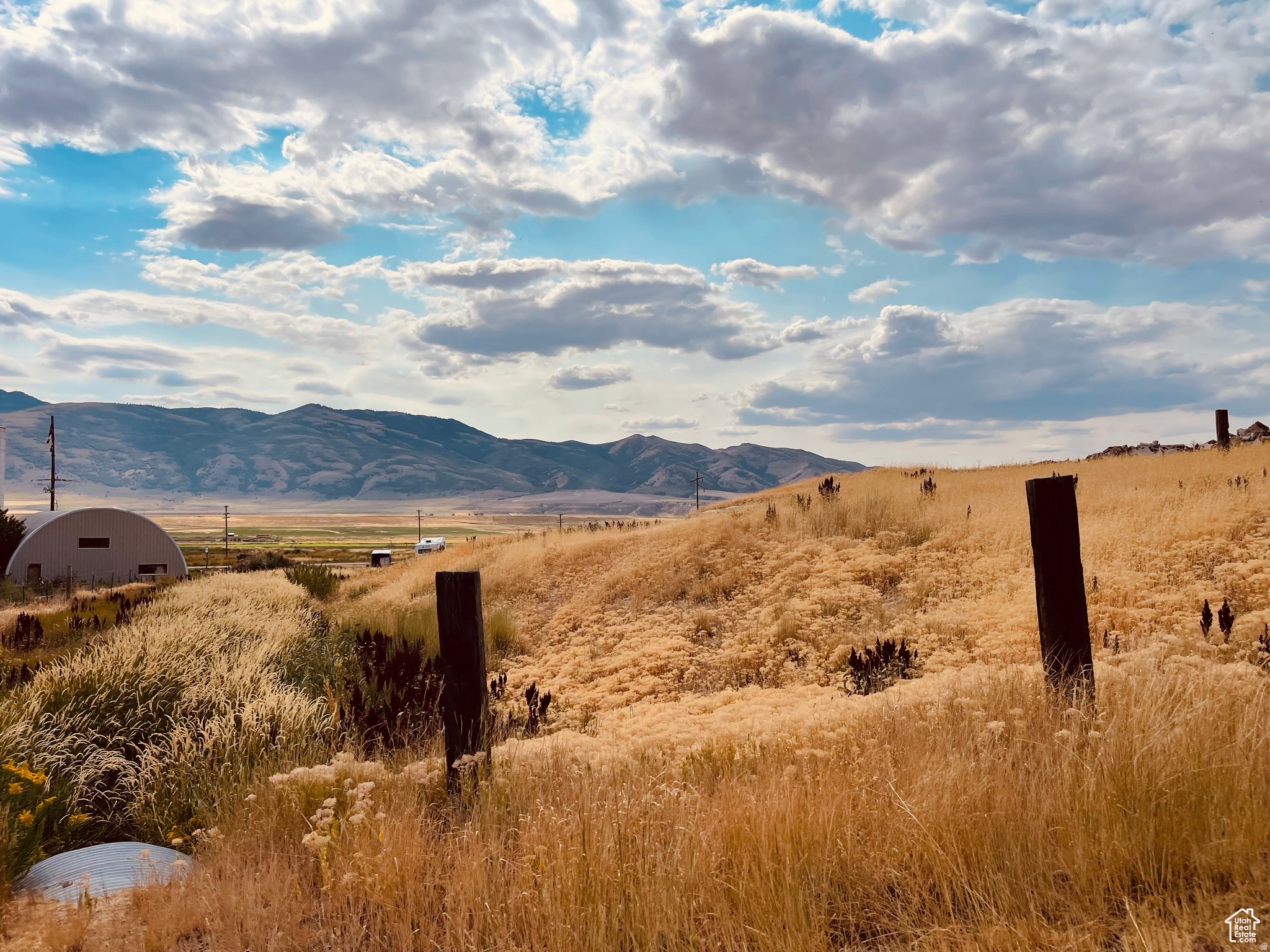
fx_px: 917
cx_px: 635
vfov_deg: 54.9
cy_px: 476
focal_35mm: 25
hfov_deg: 69.4
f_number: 1.6
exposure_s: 1/10000
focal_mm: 5.1
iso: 32
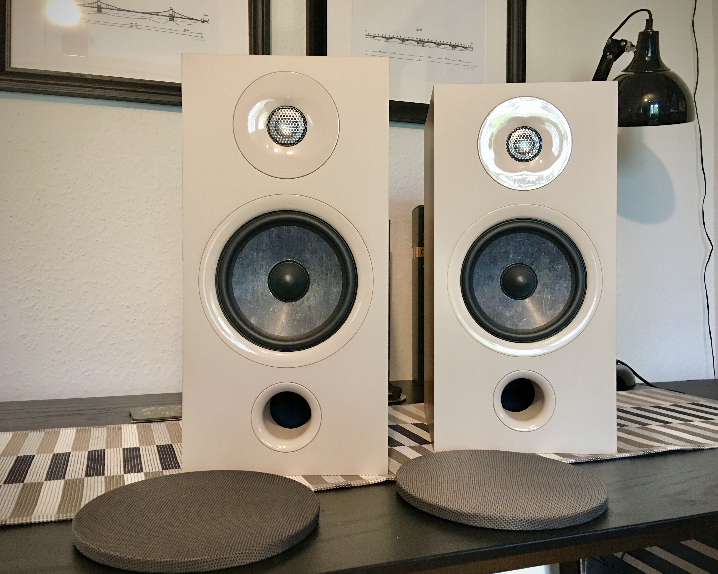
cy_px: 289
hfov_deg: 57.1
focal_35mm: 31
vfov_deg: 47.1
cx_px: 383
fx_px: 659
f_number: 2.2
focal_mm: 4.15
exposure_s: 1/10
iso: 100
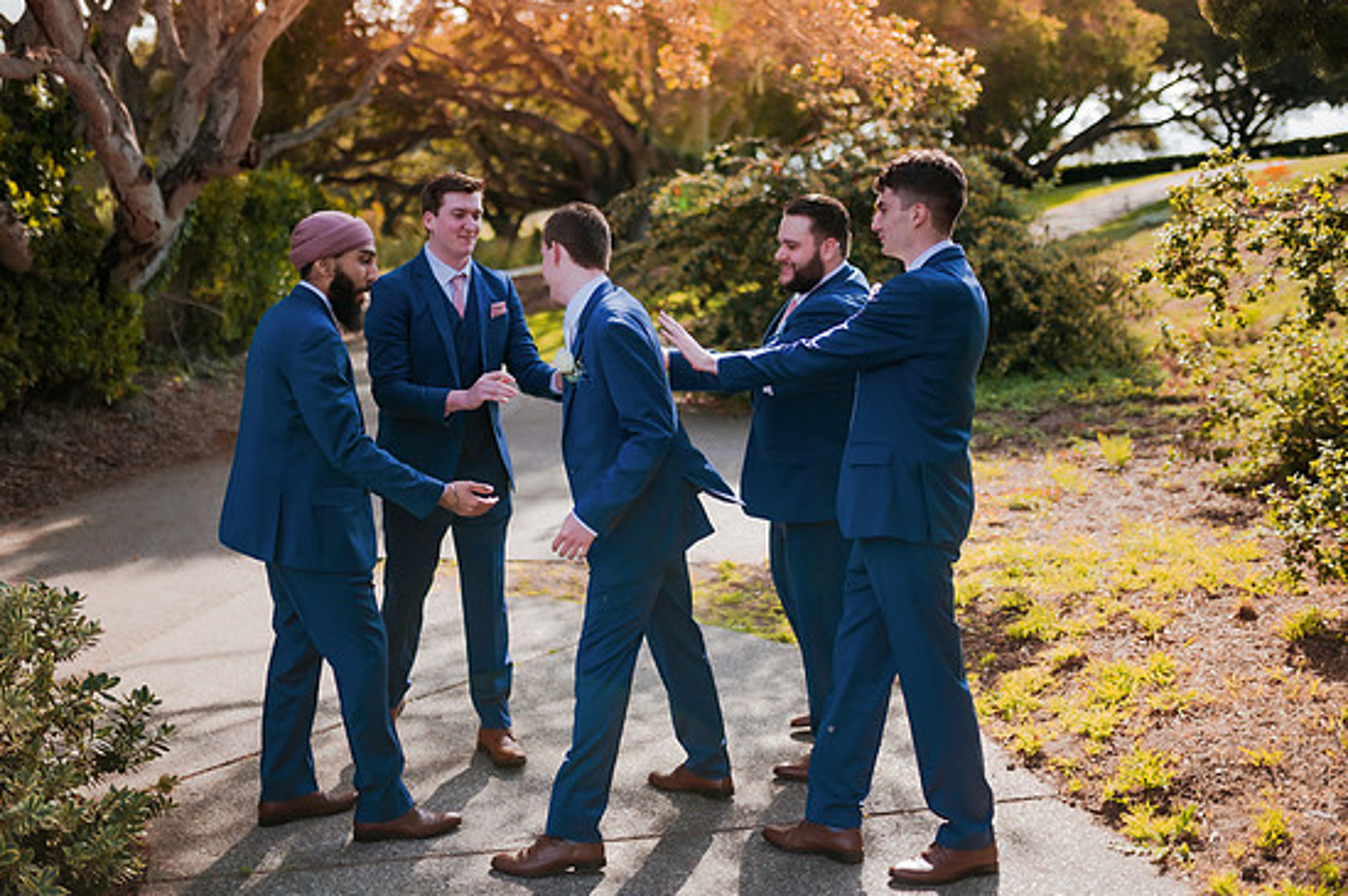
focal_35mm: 37
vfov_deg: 35.9
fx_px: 1384
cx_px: 643
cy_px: 437
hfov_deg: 51.9
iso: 320
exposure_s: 1/8000
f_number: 1.4
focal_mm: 35
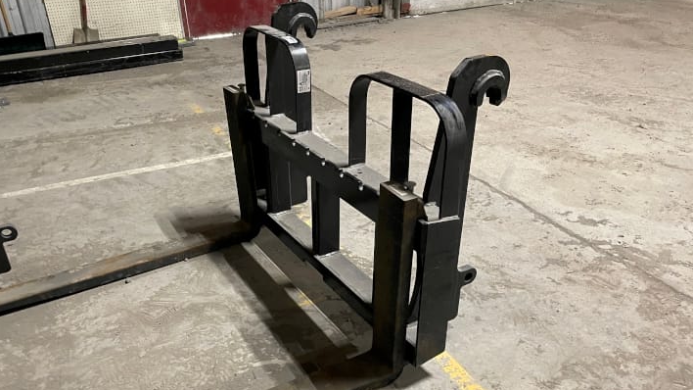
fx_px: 588
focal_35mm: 32
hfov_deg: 61.0
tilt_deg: -33.4
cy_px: 266
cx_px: 325
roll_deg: +2.1
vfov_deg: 36.2
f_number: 1.6
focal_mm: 4.2
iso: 500
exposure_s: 1/50
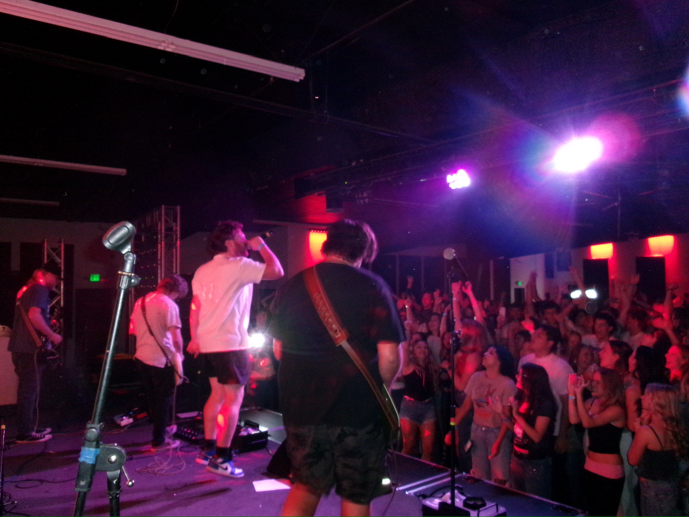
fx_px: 557
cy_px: 258
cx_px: 344
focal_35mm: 28
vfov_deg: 49.7
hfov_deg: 63.4
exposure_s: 1/50
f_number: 3.9
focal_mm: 5.1
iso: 700
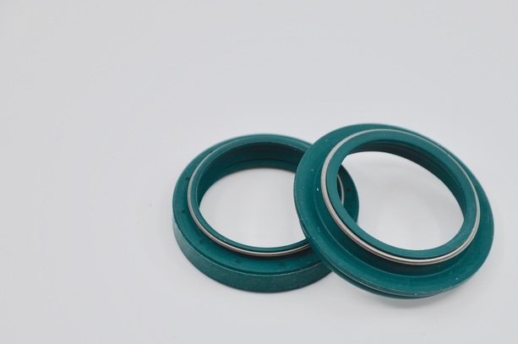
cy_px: 207
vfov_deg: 6.7
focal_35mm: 206
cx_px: 318
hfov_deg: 10.0
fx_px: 2955
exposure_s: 1/160
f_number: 6.3
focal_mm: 105
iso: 100
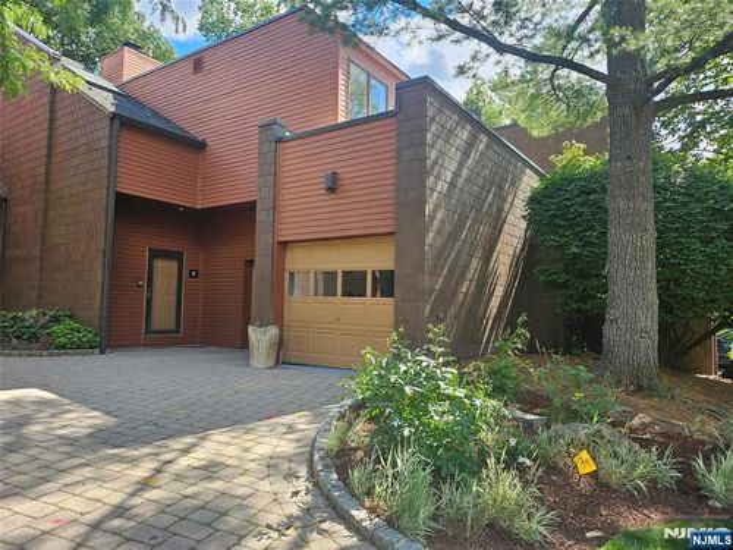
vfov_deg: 56.8
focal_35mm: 24
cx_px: 366
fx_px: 508
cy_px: 275
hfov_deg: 71.6
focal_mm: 5
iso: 50
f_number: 1.8
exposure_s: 1/601
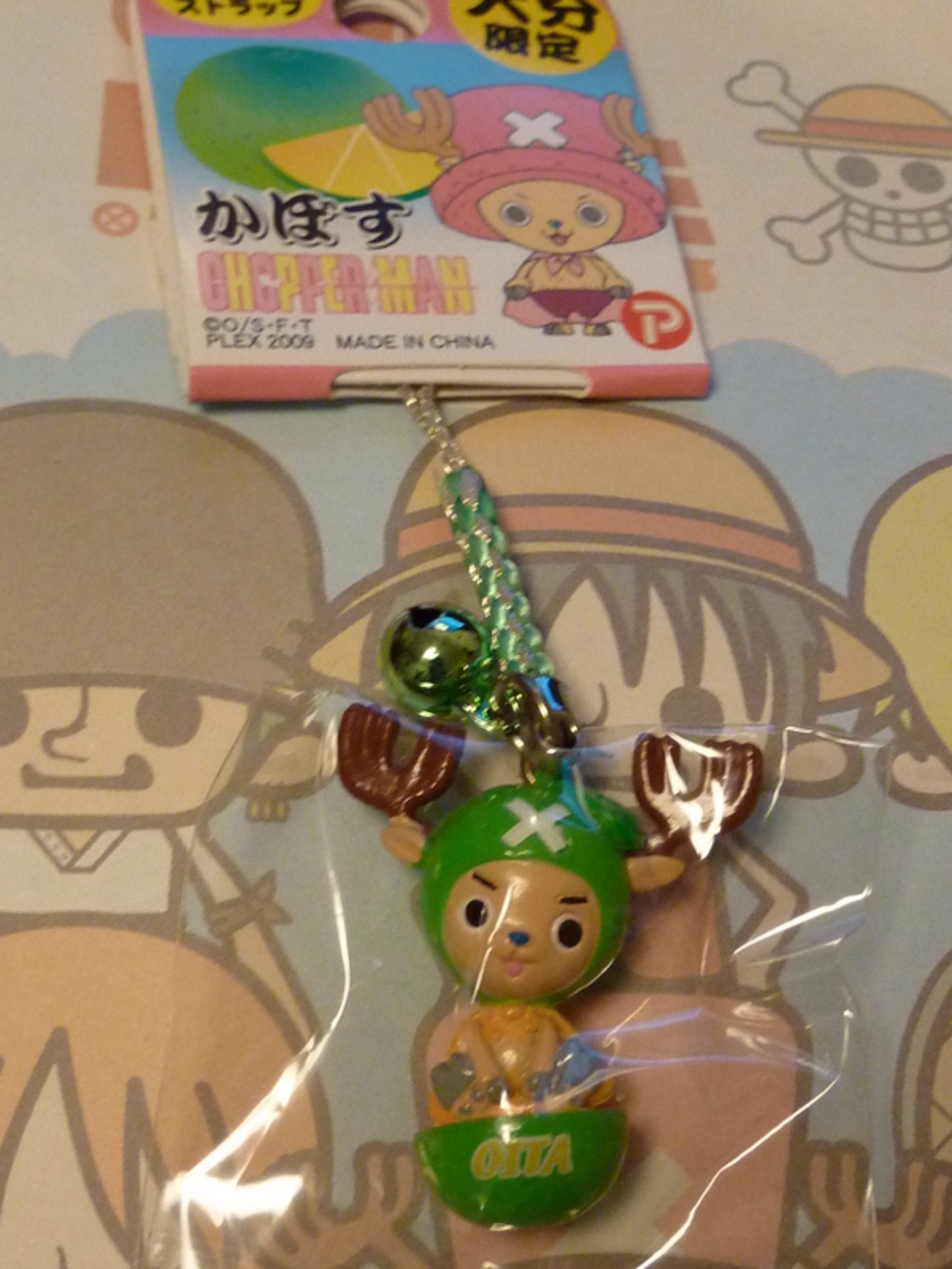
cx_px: 476
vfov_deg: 27.4
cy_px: 634
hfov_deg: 20.7
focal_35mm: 71
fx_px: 2603
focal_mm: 6.5
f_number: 3.6
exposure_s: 1/30
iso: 320
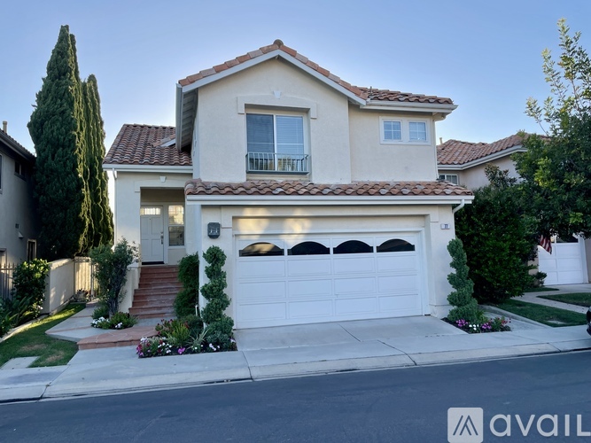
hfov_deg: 67.3
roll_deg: +2.9
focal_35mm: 26
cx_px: 296
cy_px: 222
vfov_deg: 53.0
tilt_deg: +5.7
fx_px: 444
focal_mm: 4.2
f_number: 1.6
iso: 32
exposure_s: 1/831
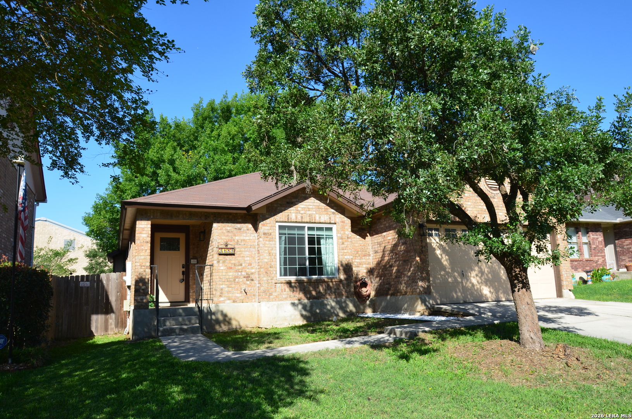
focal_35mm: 24
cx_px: 316
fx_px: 420
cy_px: 210
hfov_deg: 73.9
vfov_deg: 52.9
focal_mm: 16
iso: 220
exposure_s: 1/250
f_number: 10
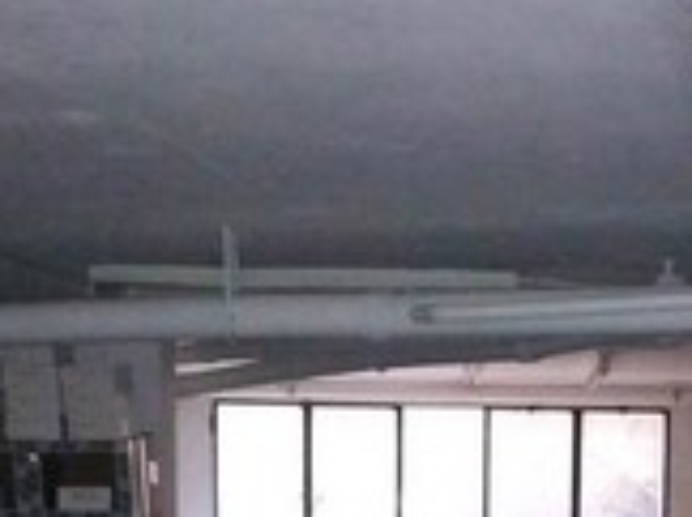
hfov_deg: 21.8
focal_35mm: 89
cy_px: 731
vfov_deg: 15.5
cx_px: 521
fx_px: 1777
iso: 1600
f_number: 1.9
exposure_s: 1/20
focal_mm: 3.94
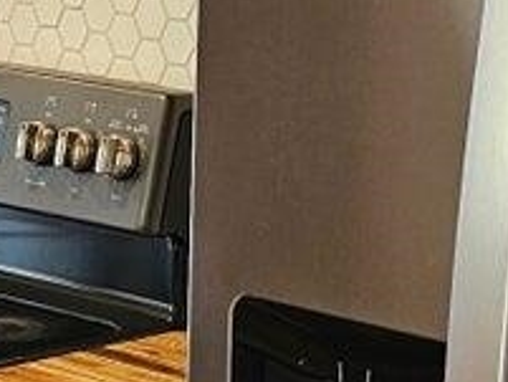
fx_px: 2291
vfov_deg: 9.5
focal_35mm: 156
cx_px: 155
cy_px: 142
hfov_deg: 12.6
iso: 64
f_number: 1.7
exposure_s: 1/52
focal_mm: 6.3
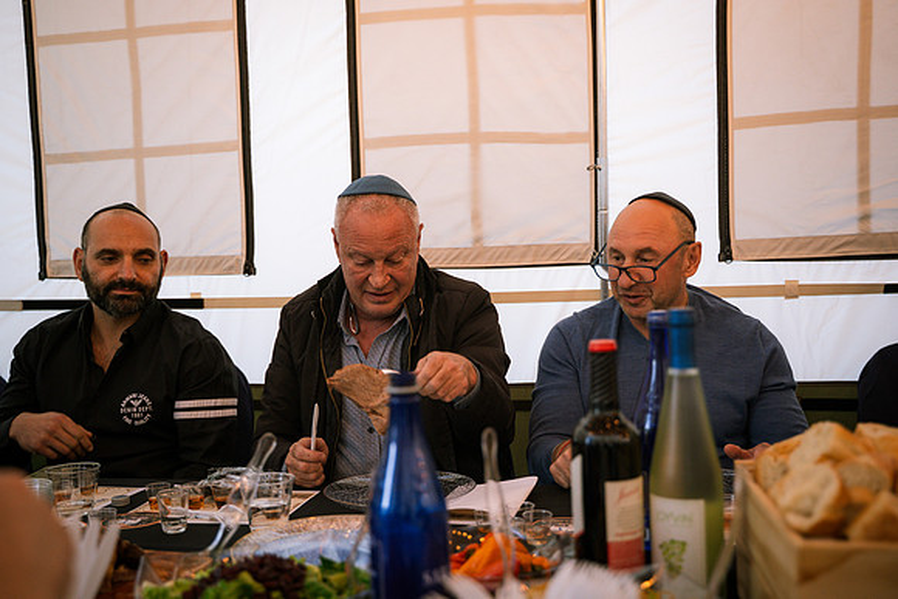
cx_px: 449
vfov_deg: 36.0
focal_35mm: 37
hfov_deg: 51.9
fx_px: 923
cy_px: 300
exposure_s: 1/160
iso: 1250
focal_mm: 37
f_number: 2.8
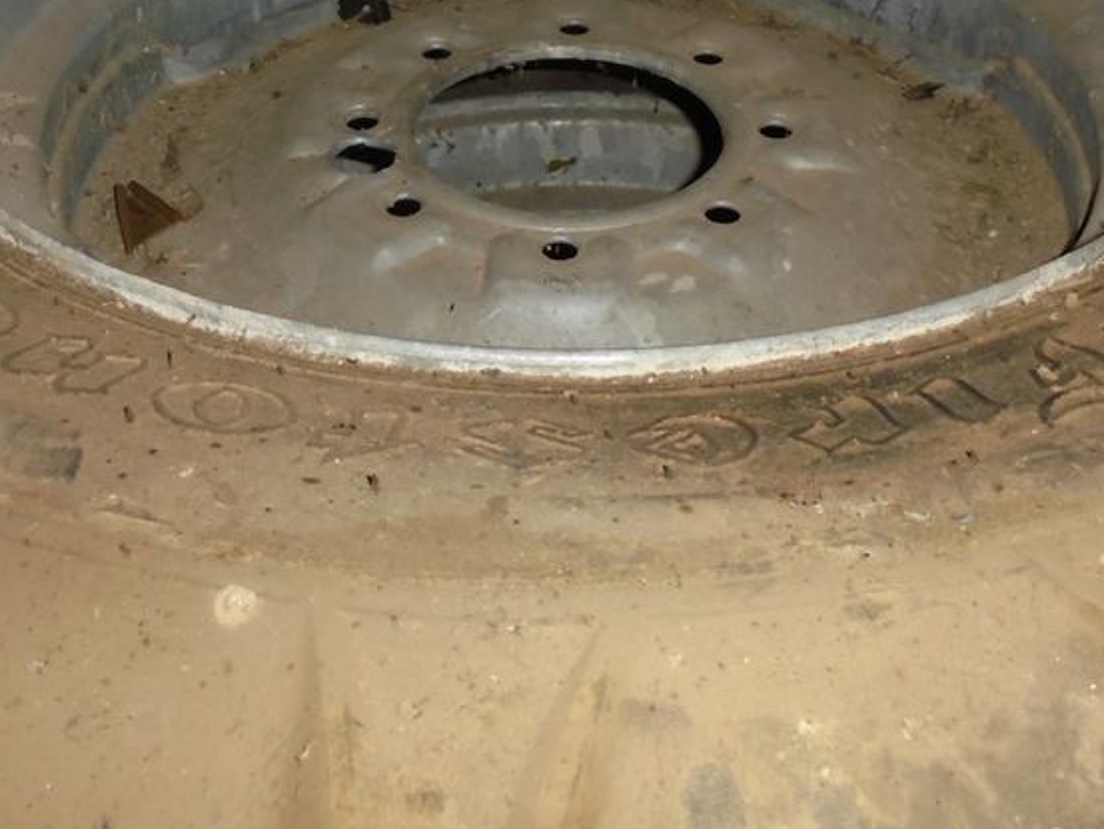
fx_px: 1499
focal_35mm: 47
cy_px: 96
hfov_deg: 40.4
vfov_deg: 29.7
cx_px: 545
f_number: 3.5
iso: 200
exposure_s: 1/30
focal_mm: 4.6
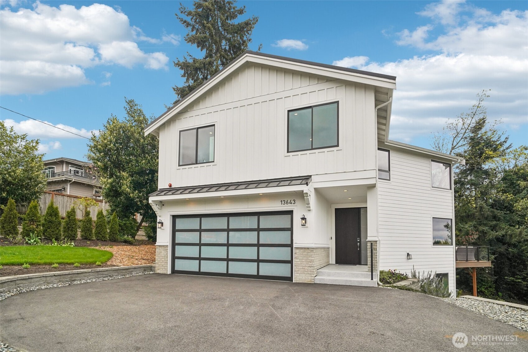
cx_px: 264
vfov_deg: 73.7
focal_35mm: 16
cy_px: 176
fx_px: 235
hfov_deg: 96.7
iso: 1600
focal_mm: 16
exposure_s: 1/1600
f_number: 8
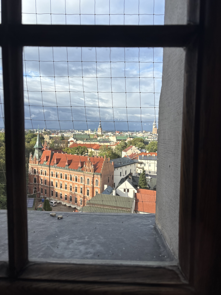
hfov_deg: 53.1
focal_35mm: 26
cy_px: 148
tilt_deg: -4.0
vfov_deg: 67.3
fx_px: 221
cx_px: 110
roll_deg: -1.3
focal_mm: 5.96
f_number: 1.6
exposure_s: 1/1751
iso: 50
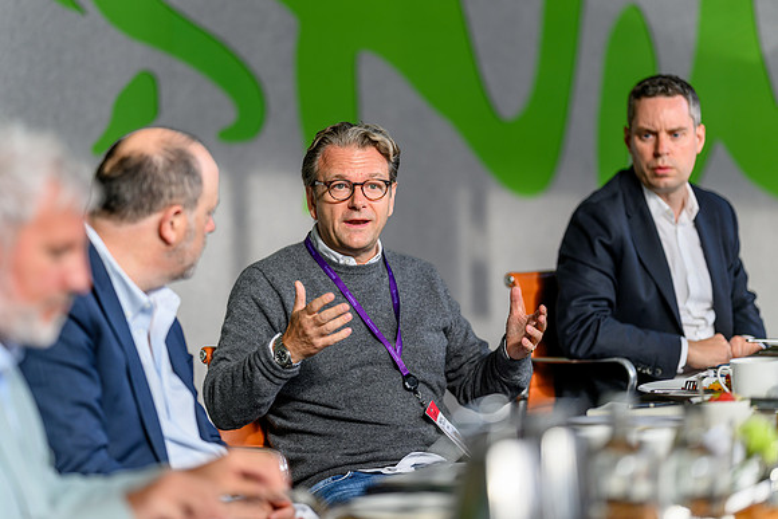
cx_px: 389
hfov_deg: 15.1
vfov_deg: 10.1
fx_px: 2935
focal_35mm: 136
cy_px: 260
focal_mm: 135
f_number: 1.8
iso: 64
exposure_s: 1/400
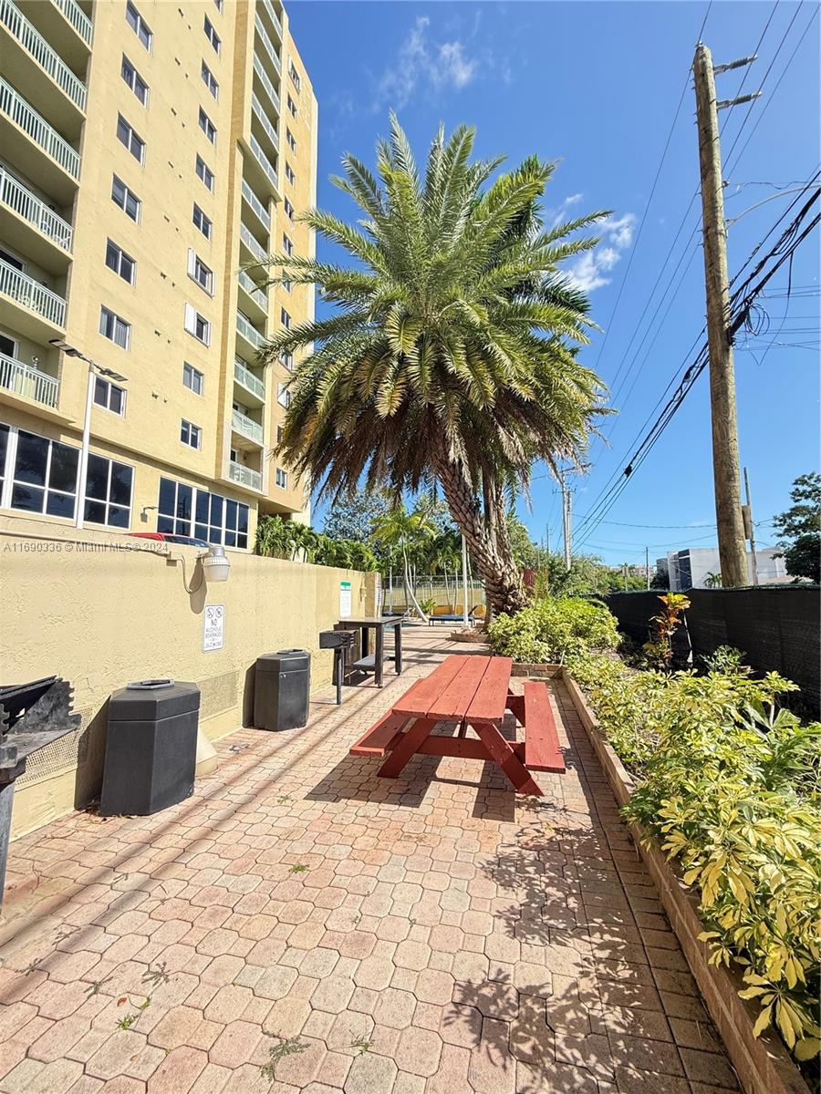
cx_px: 410
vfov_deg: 102.1
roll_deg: +0.7
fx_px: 443
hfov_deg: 85.7
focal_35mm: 14
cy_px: 547
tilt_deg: +7.6
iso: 64
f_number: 2.2
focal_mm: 2.22
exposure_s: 1/613
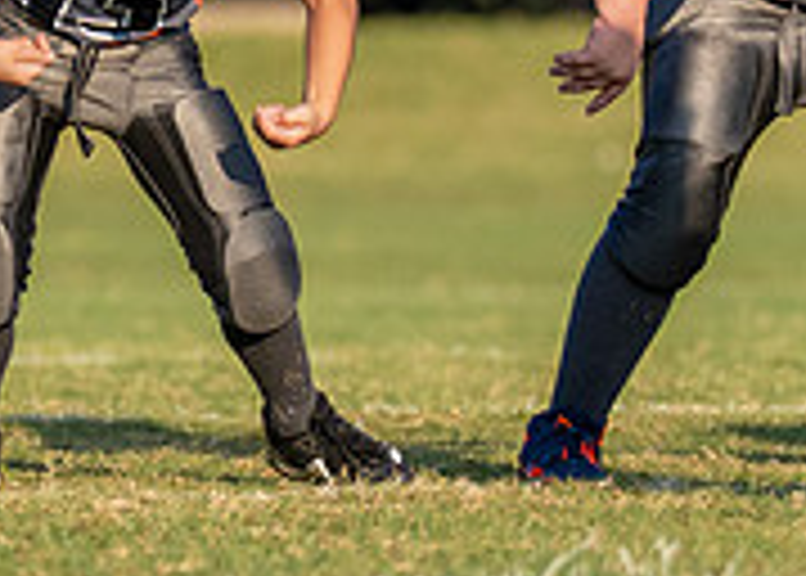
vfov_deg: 1.1
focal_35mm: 1330
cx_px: 112
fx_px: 30457
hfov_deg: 1.5
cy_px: 149
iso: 320
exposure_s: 1/5000
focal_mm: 200
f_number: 2.8
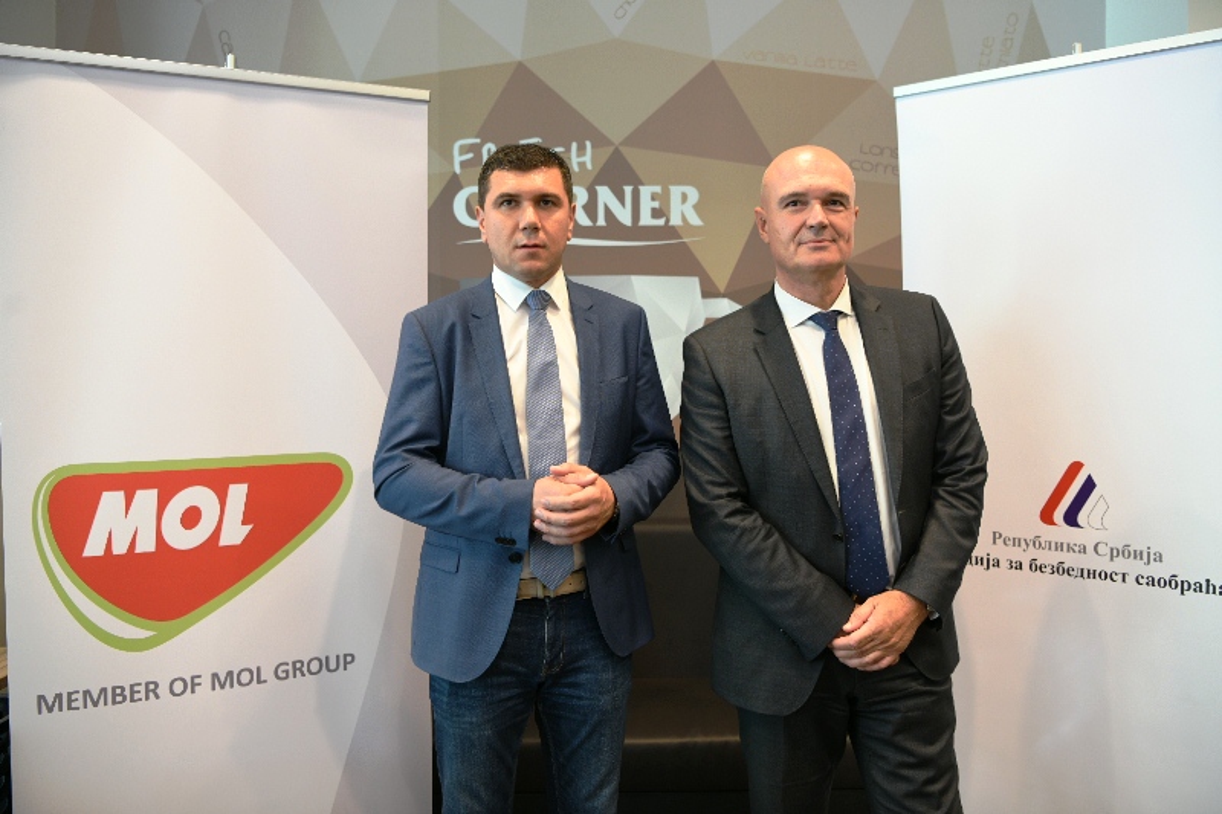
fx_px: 1086
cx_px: 611
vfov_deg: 41.1
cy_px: 407
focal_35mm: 32
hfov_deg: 58.7
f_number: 3.5
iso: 1000
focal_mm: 32
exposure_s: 1/200
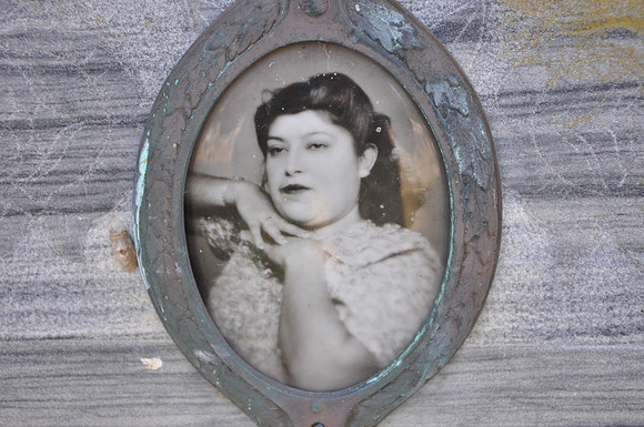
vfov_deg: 17.4
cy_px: 214
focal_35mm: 78
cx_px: 322
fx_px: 1393
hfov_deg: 26.0
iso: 200
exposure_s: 1/40
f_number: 6.3
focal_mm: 52
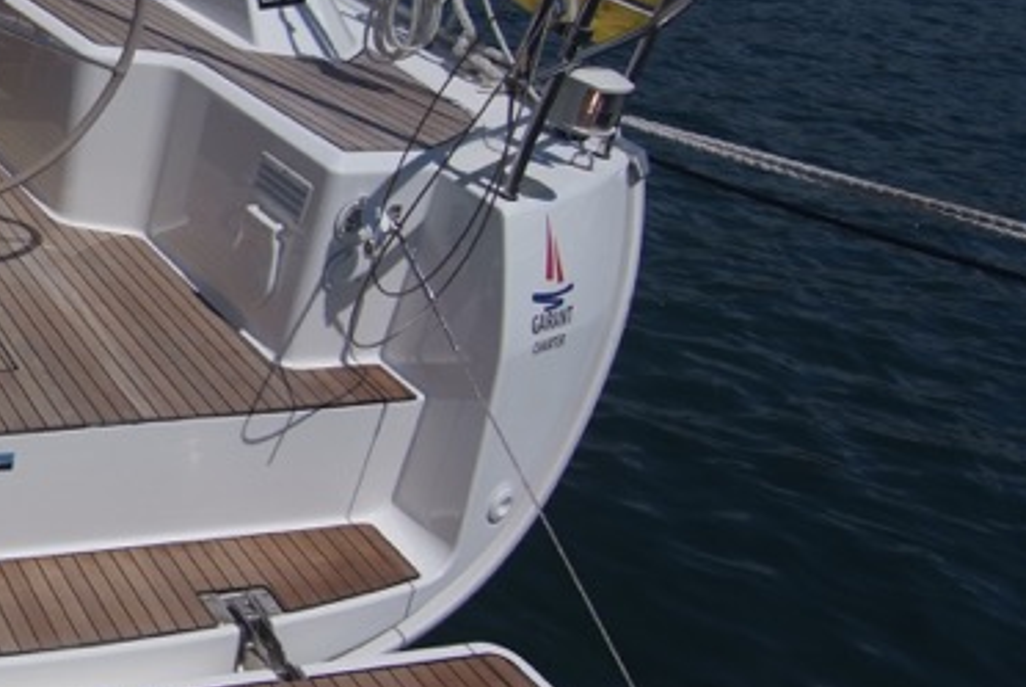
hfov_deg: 35.6
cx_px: -226
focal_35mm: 42
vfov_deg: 32.0
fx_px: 1198
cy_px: 320
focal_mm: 11
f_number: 5.6
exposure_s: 1/500
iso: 100
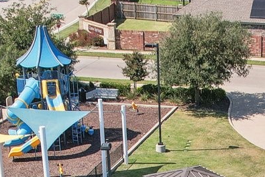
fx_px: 839
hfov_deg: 17.7
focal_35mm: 114
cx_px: 233
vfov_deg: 10.8
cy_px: 379
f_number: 2.8
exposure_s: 1/3000
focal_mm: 8.4
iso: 150
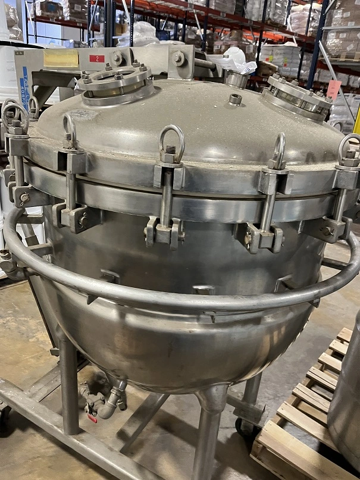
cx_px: 180
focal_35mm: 26
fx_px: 361
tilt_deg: -23.9
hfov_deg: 53.1
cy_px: 240
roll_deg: -7.5
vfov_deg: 67.3
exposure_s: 1/60
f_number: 1.6
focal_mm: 5.1
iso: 400
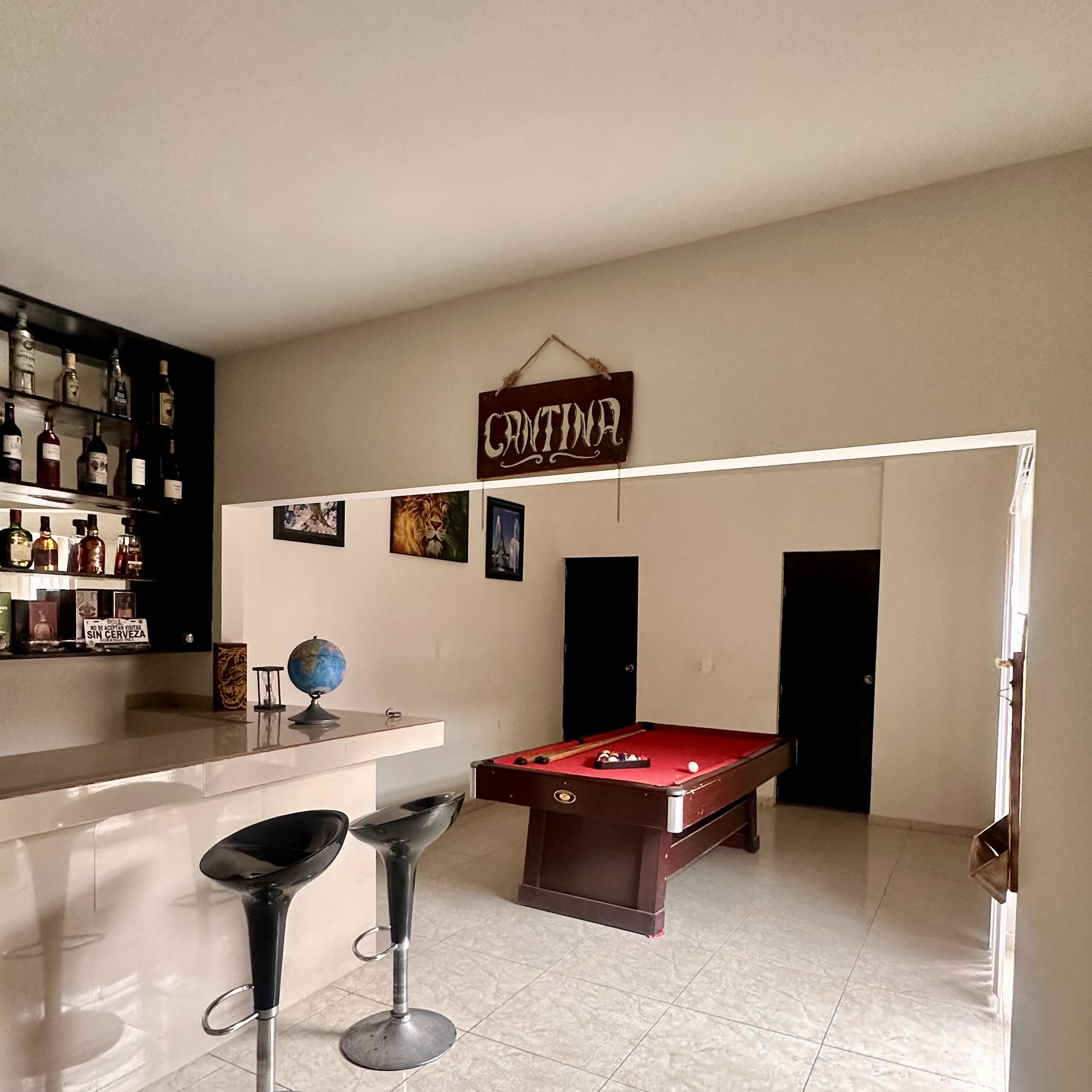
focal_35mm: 22
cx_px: 561
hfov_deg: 69.6
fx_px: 785
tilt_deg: -1.4
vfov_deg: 68.9
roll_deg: -0.6
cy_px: 656
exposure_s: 1/120
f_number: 2.2
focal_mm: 2.22
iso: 320
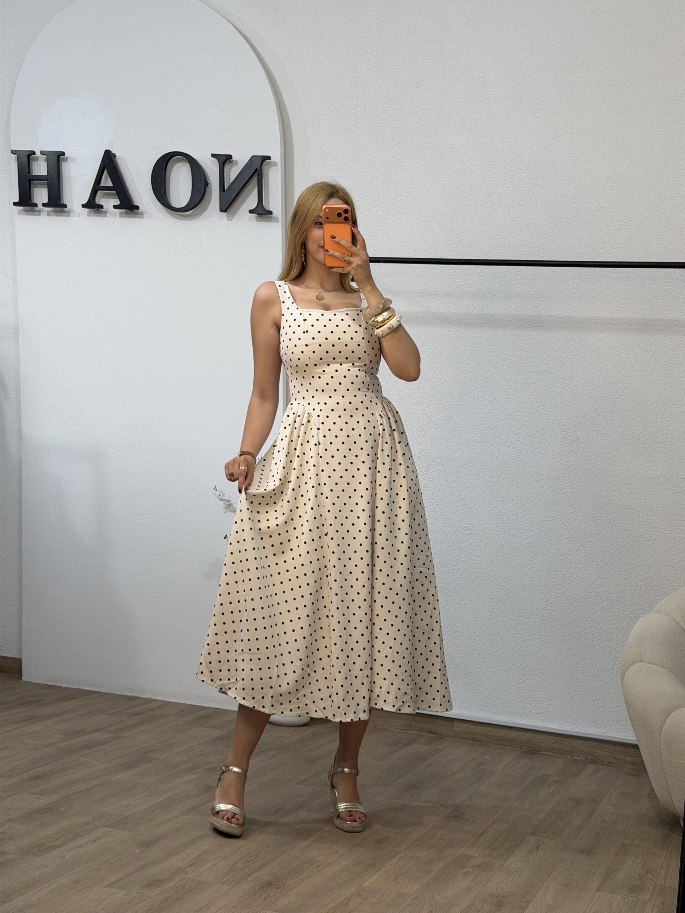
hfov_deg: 30.3
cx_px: 342
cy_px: 456
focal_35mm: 48
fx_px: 1266
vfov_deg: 39.7
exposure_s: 1/96
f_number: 1.78
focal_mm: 6.76
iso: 64
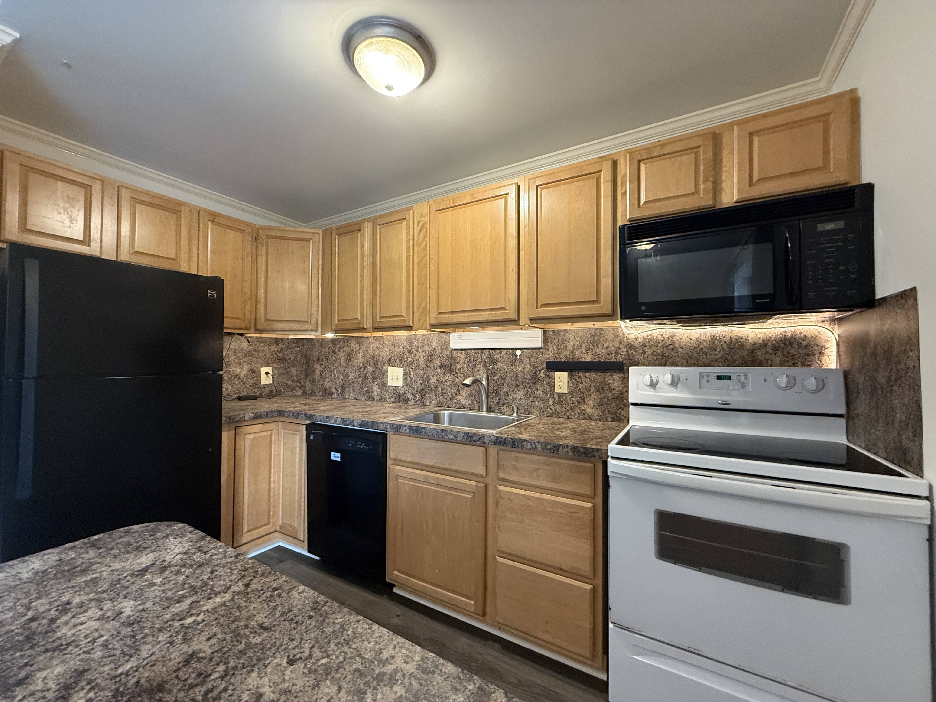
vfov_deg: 85.7
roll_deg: -0.2
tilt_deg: +1.6
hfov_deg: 102.1
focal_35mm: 14
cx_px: 468
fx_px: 379
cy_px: 351
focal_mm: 2.22
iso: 400
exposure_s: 1/60
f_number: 2.2
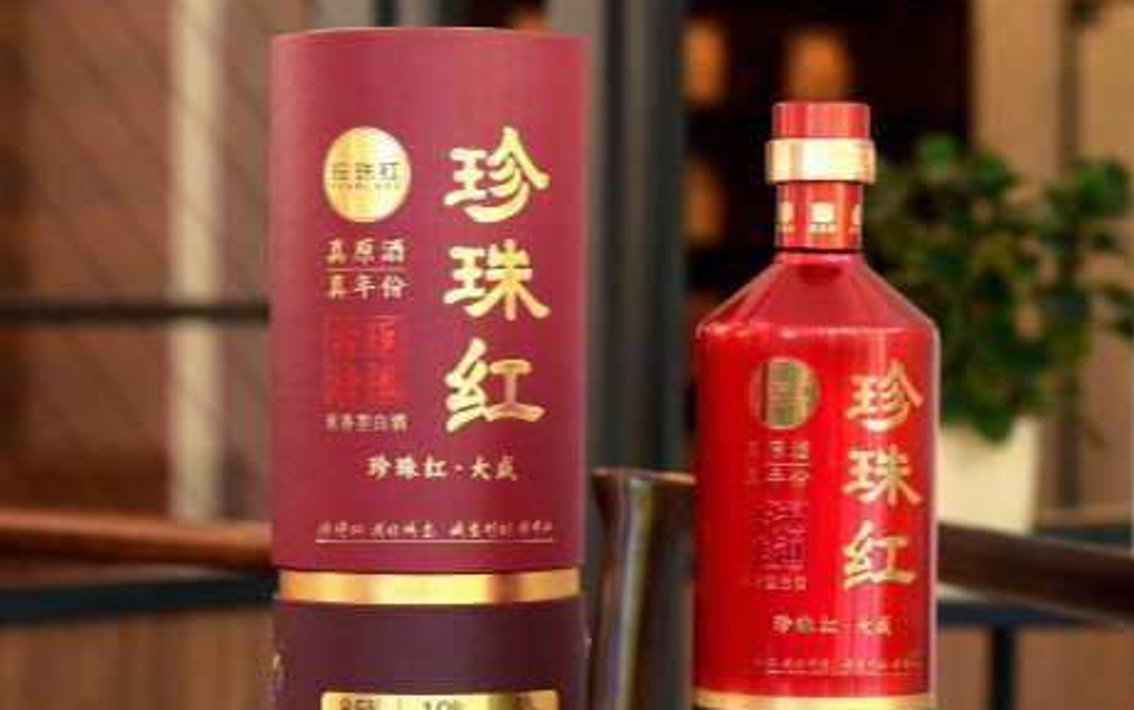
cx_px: 641
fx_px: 3494
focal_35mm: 113
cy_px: 350
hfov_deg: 18.4
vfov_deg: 11.6
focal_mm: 50
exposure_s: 1/80
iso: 500
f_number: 4.5
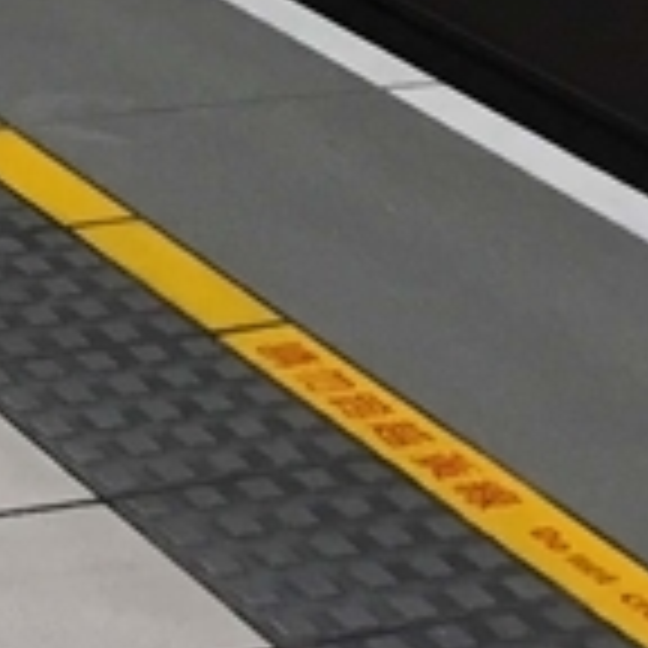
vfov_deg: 8.8
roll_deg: -0.2
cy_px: -864
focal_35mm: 182
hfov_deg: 9.0
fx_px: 3855
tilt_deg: -4.7
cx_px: -720
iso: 64
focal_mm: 4.15
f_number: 2.2
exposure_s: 1/15
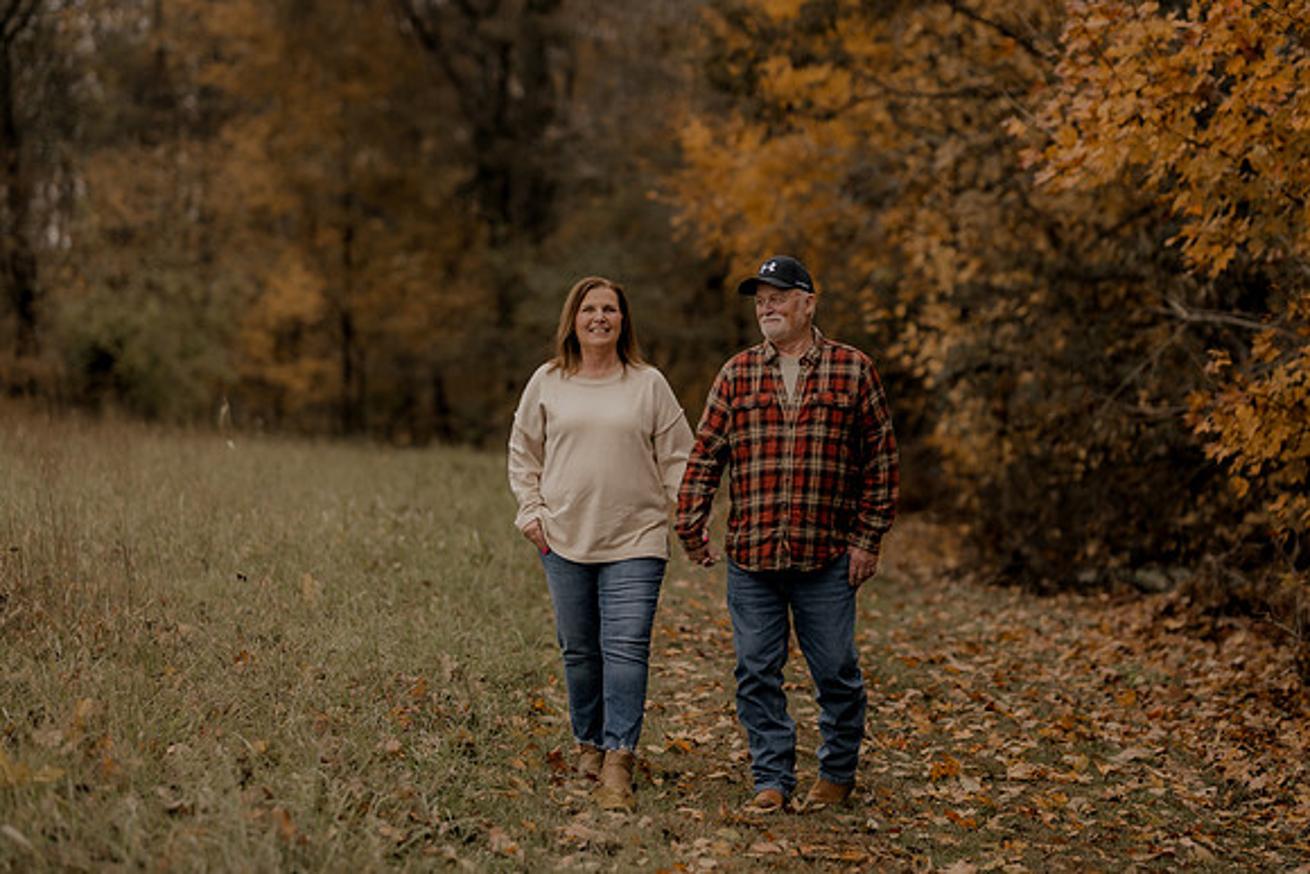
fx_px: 3327
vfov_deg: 15.0
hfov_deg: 22.3
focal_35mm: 91
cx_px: 655
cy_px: 437
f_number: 1.8
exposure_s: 1/2500
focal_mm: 85
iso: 250
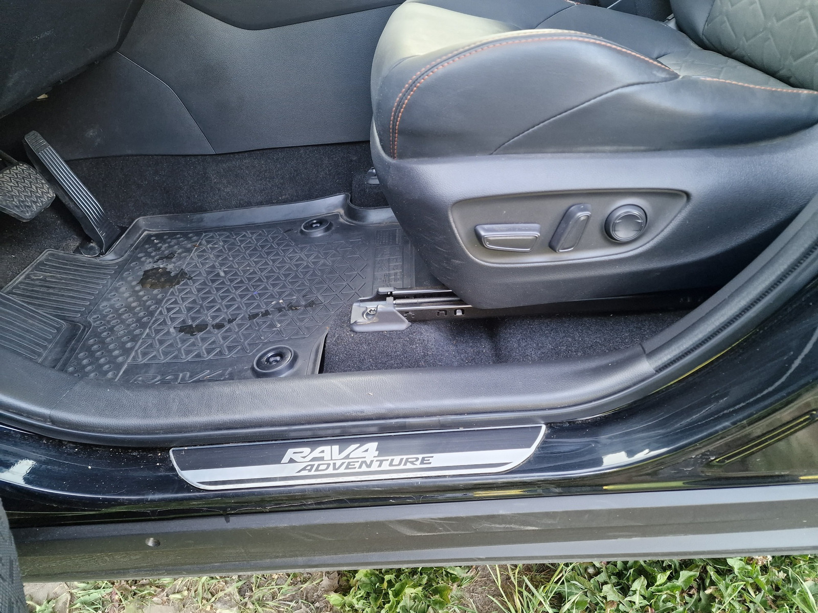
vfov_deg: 58.9
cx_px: 409
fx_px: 544
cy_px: 306
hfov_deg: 73.9
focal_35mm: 23
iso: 500
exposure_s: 1/100
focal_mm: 6.4
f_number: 1.8
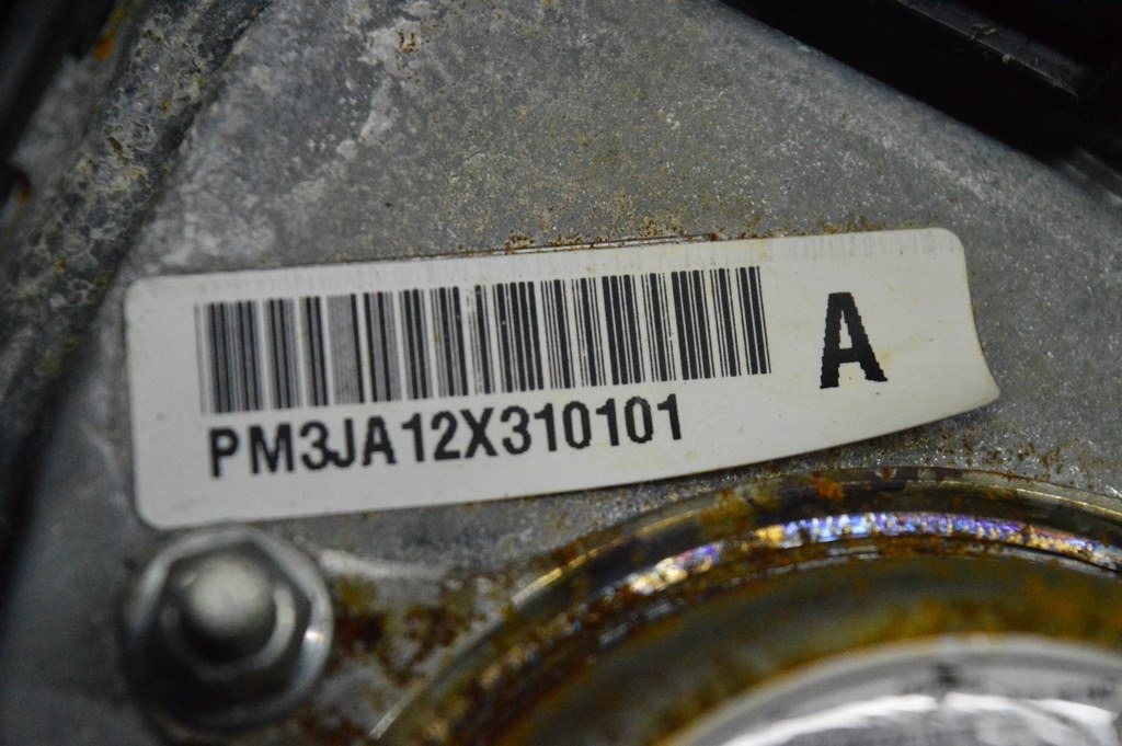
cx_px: 561
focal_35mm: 82
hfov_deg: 24.6
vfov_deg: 16.5
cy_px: 373
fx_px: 2569
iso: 6400
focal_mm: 55
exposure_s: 1/1000
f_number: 5.6
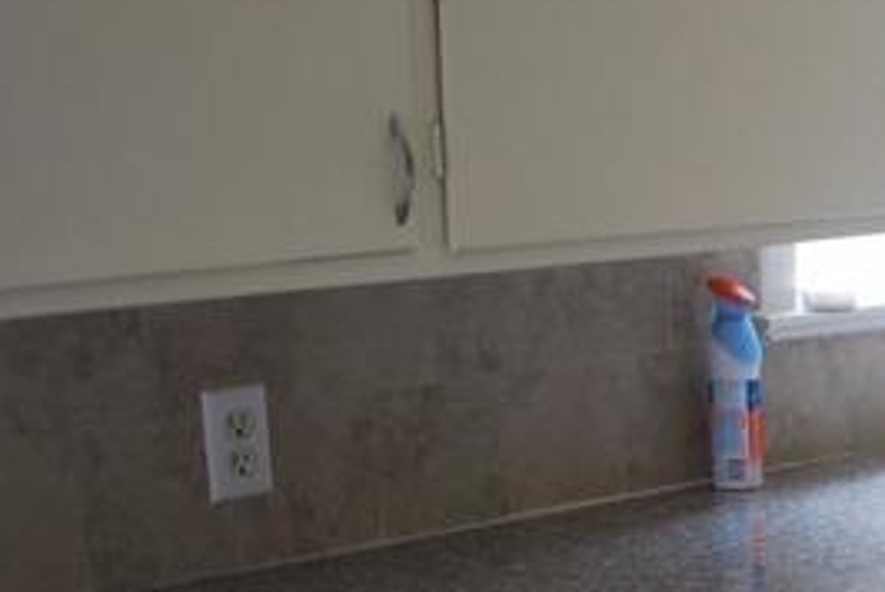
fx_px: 2559
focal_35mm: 104
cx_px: 1617
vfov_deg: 12.8
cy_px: 770
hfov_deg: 16.3
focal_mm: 18
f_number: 3.5
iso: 320
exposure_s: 1/30
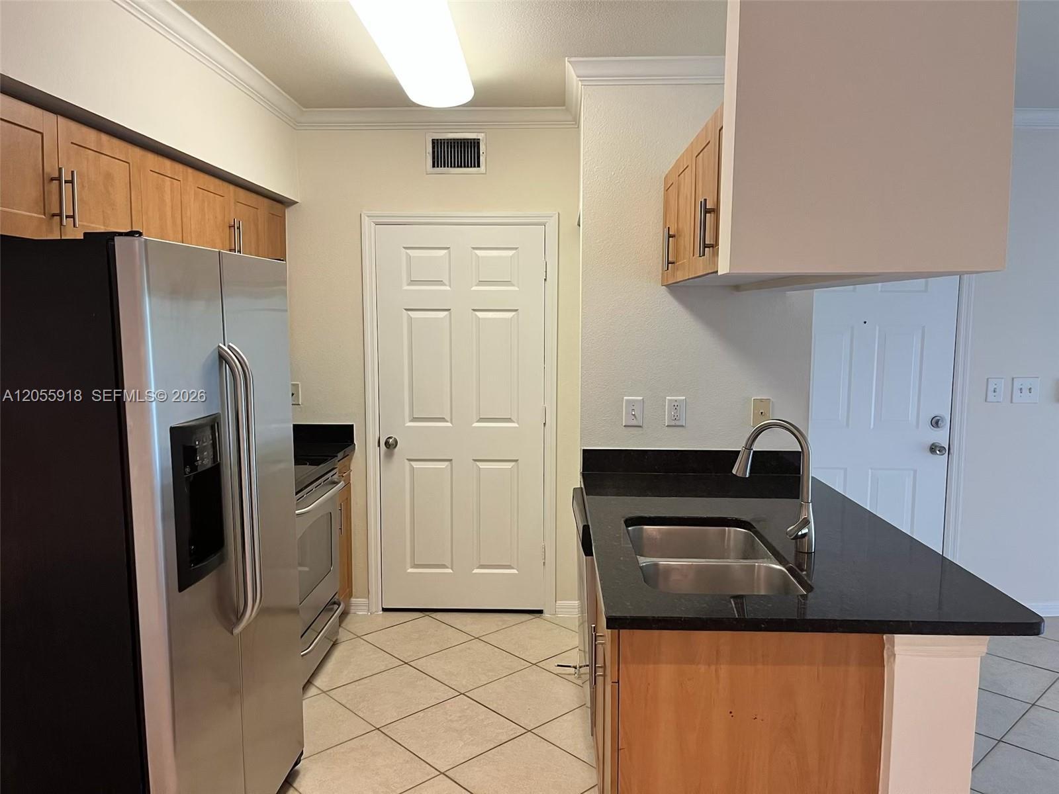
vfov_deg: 53.1
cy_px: 397
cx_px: 530
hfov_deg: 67.3
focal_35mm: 26
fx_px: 795
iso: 160
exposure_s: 1/60
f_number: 1.6
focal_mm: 5.1
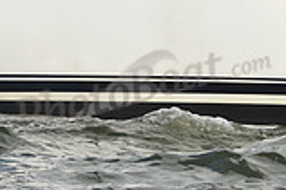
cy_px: -32
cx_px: 366
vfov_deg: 4.0
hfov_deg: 6.1
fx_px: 2682
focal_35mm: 338
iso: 250
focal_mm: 92
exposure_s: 1/1000
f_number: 10
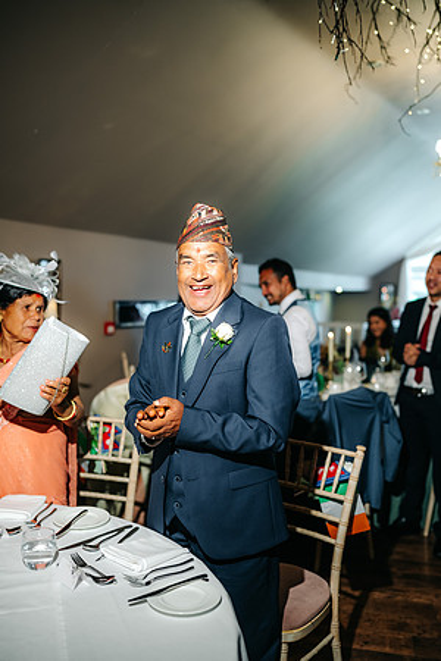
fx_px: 643
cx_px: 220
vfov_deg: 54.4
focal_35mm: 35
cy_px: 330
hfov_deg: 37.9
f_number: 1.8
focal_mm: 35
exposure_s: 1/200
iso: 640
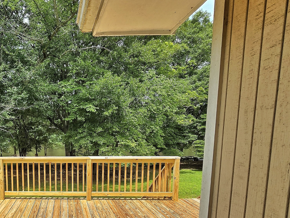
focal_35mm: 26
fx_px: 218
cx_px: 45
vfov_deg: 50.6
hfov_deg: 60.0
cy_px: 167
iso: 50
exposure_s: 1/1262
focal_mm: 2.2
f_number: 2.2
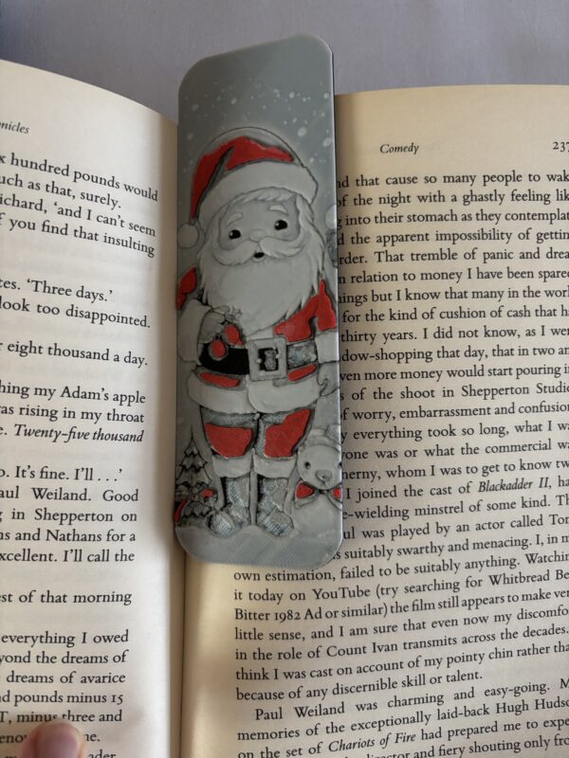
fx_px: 570
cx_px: 284
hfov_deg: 53.1
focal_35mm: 26
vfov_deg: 67.3
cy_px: 379
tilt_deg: -79.8
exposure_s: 1/60
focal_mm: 5.96
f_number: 1.6
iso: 500
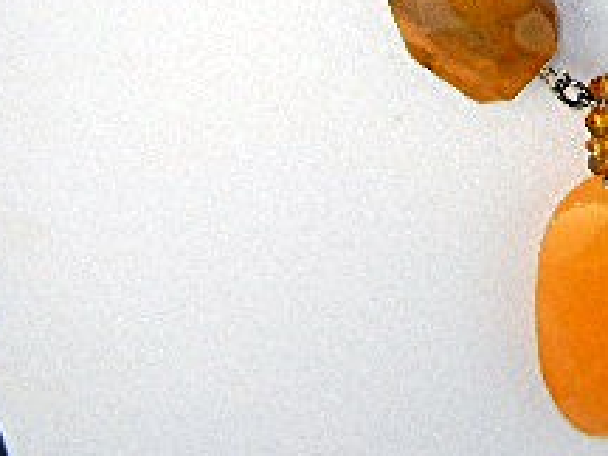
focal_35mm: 89
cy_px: -127
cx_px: 636
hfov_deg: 21.1
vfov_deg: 15.8
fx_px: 1563
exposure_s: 1/50
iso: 160
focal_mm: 5.4
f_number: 3.5
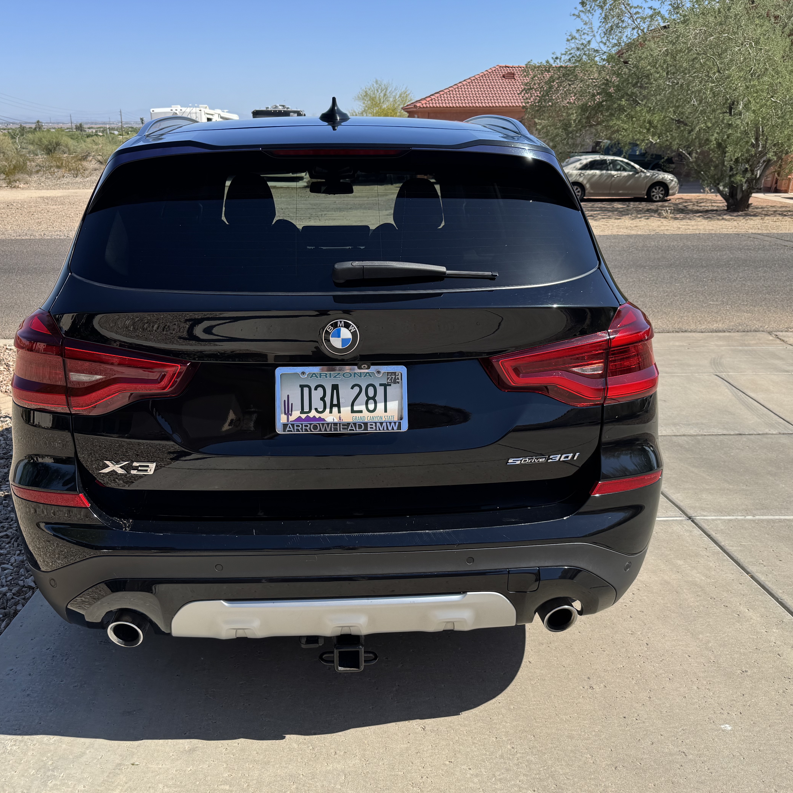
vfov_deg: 55.6
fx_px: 752
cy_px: 399
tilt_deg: -20.7
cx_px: 370
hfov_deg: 55.6
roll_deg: -0.2
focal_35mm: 29
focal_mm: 6.76
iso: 80
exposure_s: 1/3096
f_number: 1.78
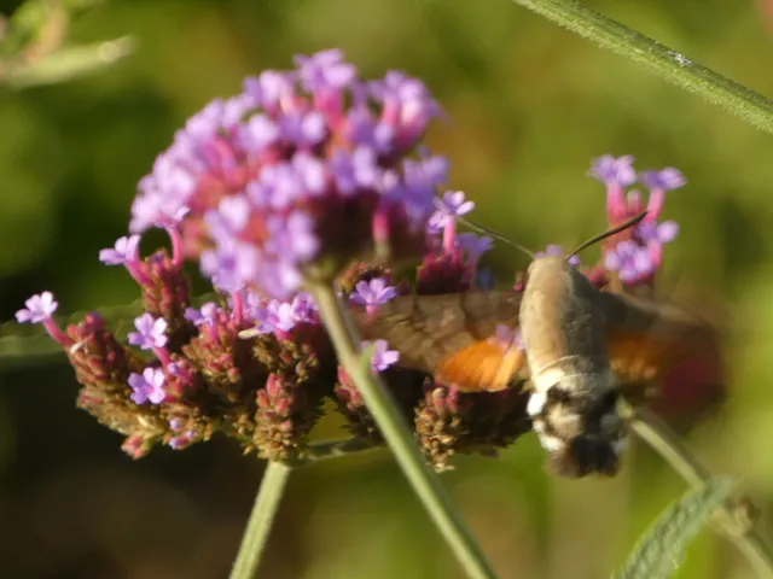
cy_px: 290
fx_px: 16011
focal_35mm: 717
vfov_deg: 2.1
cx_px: 386
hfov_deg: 2.8
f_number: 5.6
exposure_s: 1/100
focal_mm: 128.4
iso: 200
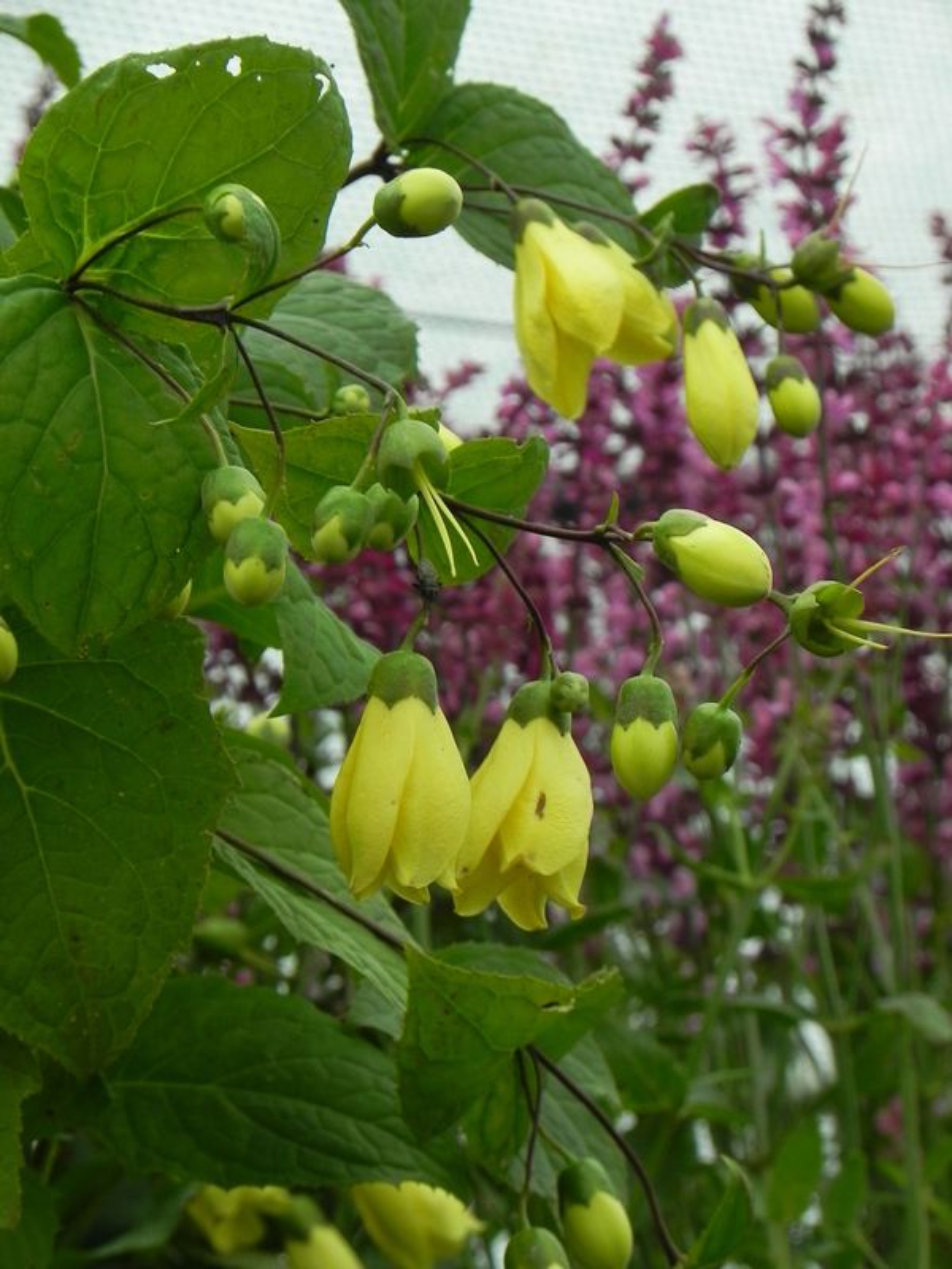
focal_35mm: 212
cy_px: 634
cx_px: 476
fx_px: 7774
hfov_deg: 7.0
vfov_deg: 9.3
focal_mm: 37.7
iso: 160
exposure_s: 1/60
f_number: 5
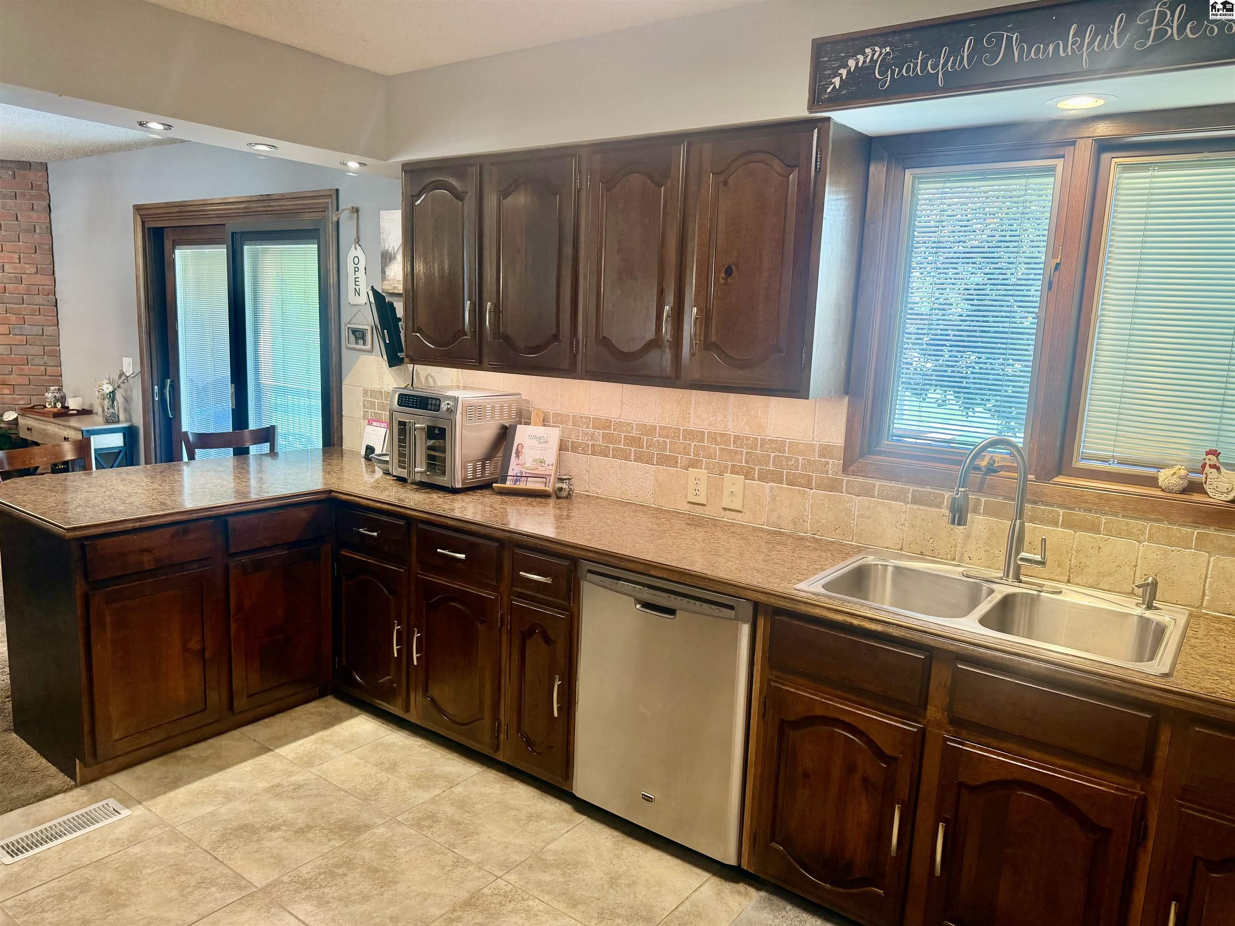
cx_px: 618
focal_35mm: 24
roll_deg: -2.1
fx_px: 856
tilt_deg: -9.4
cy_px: 463
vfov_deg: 56.8
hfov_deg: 71.6
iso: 160
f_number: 1.78
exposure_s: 1/60
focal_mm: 6.76
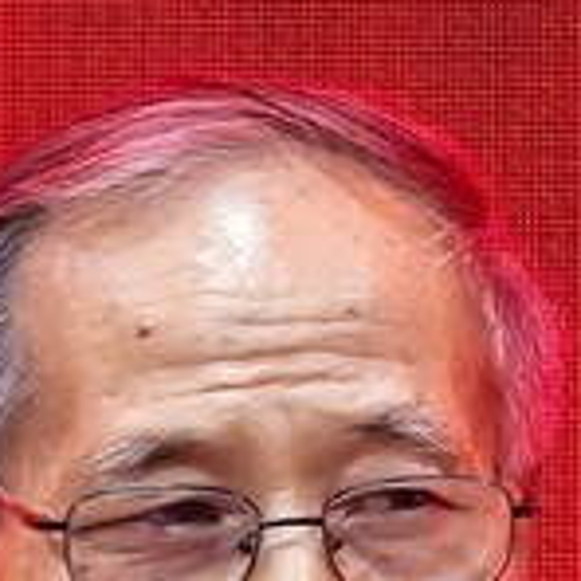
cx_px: -24
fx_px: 11621
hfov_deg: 2.9
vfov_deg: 2.9
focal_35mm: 612
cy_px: 760
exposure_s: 1/100
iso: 125
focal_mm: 15
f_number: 2.1
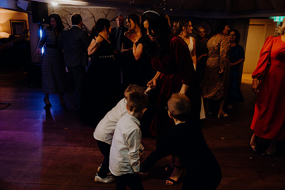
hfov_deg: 63.6
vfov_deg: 45.0
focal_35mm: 29
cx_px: 142
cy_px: 95
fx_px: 230
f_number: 3.5
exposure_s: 1/160
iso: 2500
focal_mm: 29
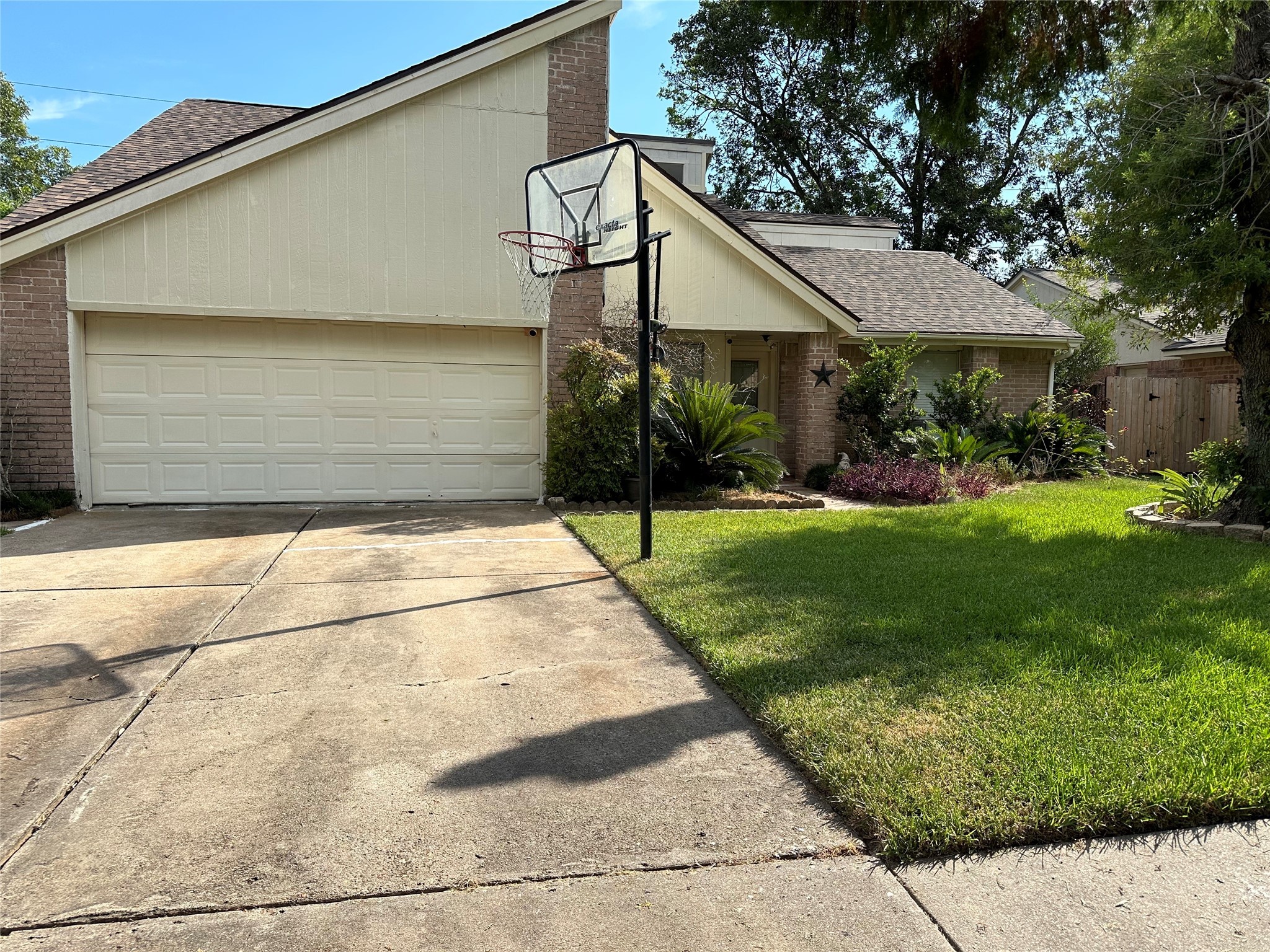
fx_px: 881
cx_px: 635
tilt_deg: -2.1
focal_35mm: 24
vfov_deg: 56.8
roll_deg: -1.2
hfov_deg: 71.6
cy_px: 476
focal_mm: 6.86
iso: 80
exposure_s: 1/3247
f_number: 1.78
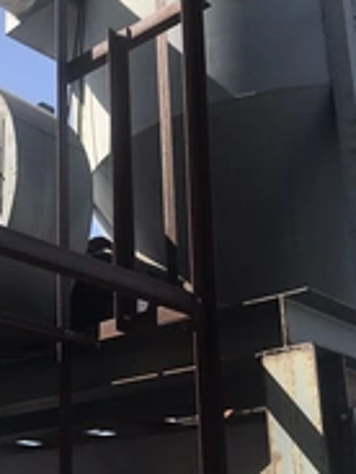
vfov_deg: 31.5
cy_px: 312
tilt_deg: +17.6
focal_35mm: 61
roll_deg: -0.2
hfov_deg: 23.5
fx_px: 836
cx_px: 49
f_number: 1.8
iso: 20
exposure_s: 1/1126
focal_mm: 3.99
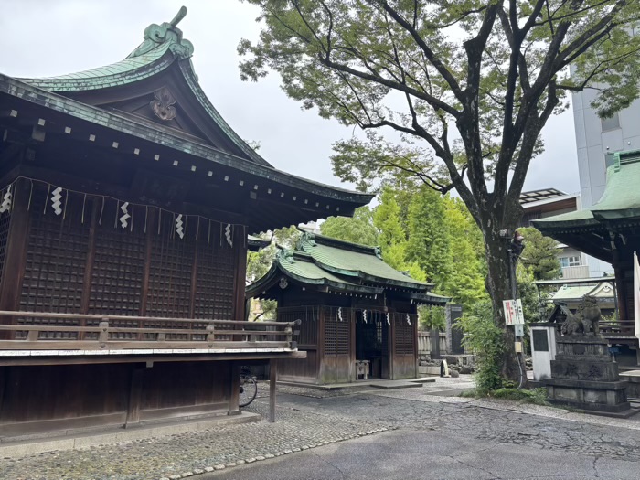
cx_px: 320
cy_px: 240
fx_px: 481
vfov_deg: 53.1
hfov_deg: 67.3
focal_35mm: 26
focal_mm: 5.96
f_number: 1.6
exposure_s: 1/1139
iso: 50
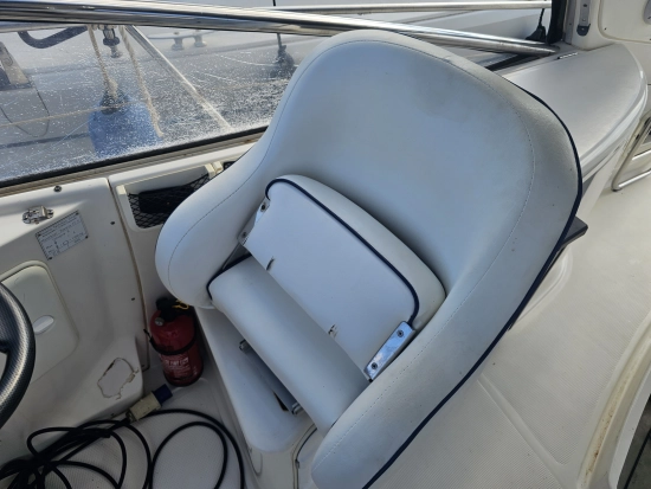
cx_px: 326
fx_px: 433
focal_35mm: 23
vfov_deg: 58.9
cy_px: 244
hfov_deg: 73.9
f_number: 1.7
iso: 10
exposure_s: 1/284
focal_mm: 6.3
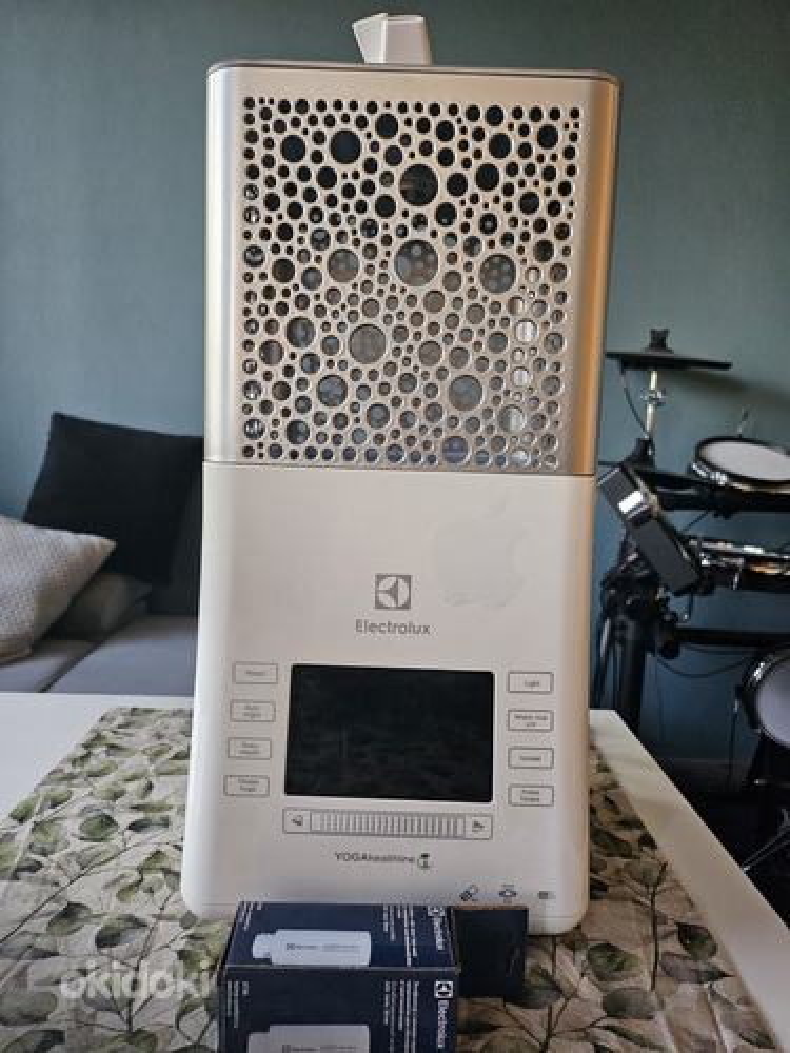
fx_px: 730
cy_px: 526
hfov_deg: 56.8
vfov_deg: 71.6
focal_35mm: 24
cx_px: 395
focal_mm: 5
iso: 800
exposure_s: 1/100
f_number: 1.8
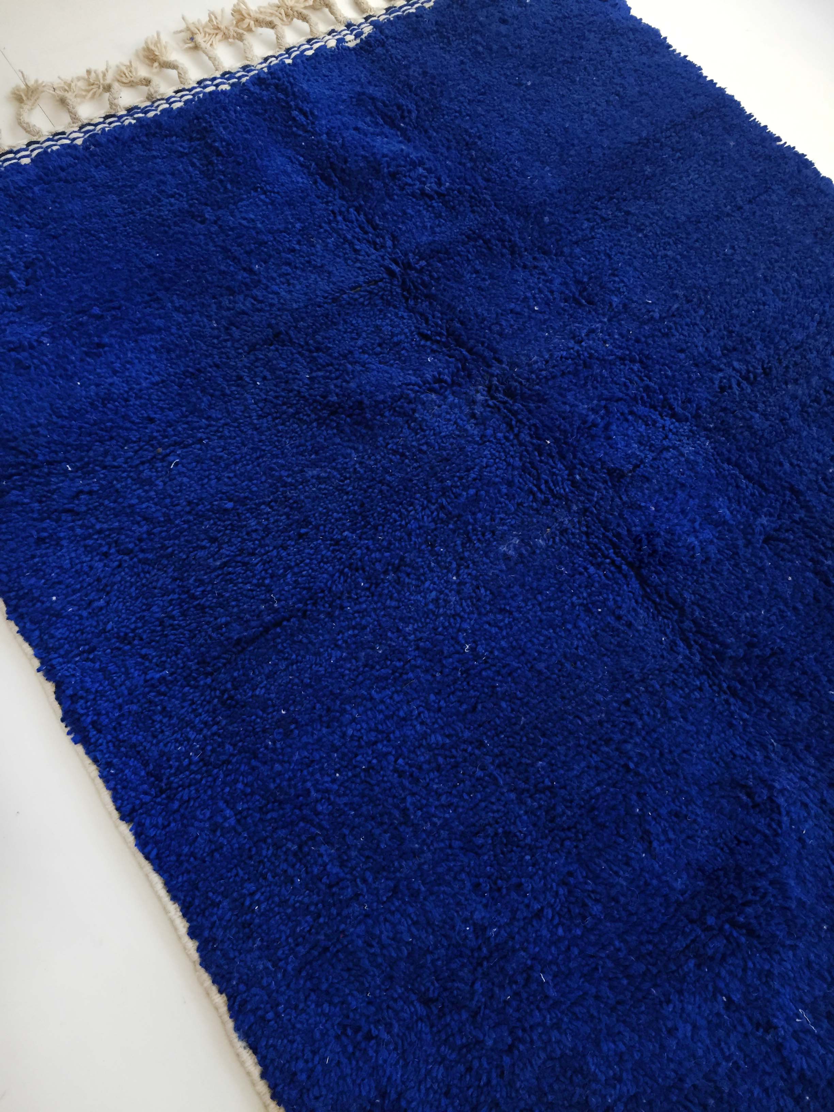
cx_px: 417
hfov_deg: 48.2
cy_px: 556
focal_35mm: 29
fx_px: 932
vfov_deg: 61.7
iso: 200
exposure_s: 1/33
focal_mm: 4.15
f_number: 2.2
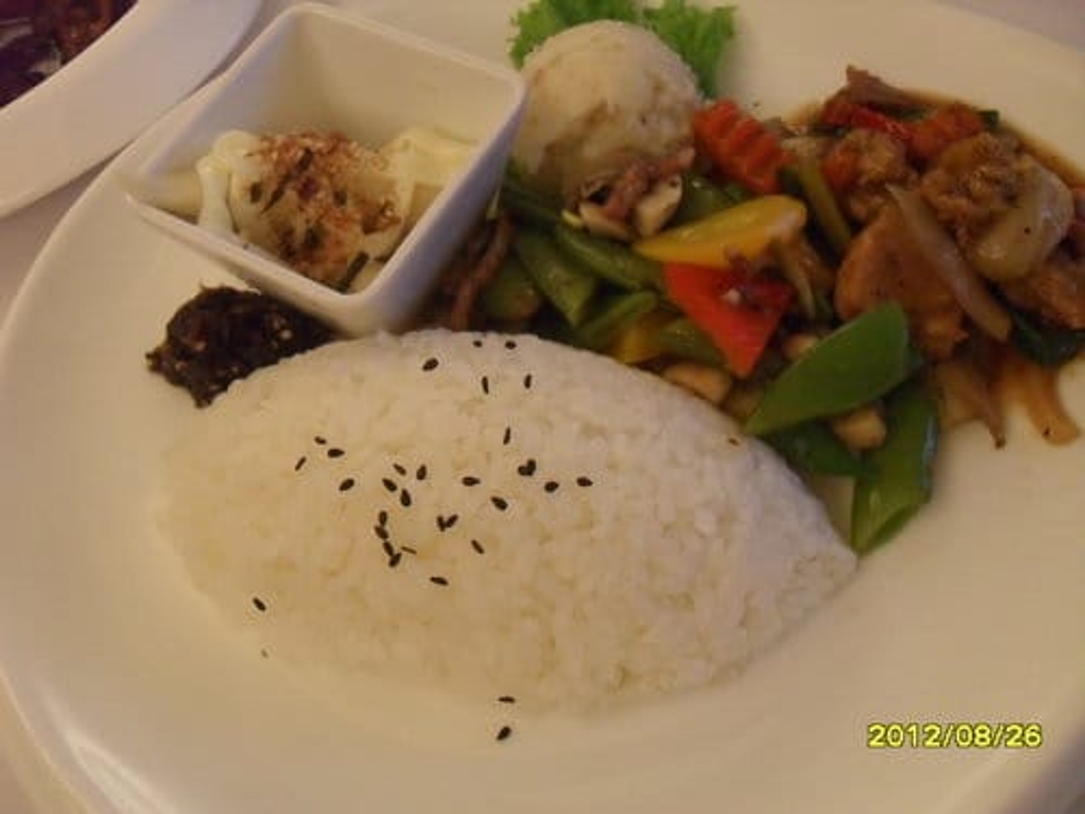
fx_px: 1097
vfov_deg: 40.7
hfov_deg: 52.6
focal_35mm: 35
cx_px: 542
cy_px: 407
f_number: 2.8
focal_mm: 6.2
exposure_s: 1/30
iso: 400
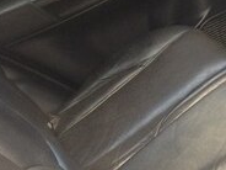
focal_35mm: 104
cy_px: 141
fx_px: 679
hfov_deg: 16.5
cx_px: 377
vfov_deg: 14.1
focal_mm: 4.15
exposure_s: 1/100
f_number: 2.2
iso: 64
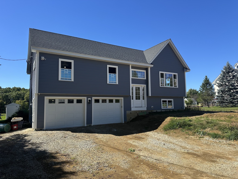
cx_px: 119
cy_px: 90
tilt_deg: +5.4
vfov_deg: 56.8
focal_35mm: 24
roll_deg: +0.9
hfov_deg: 71.6
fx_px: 165
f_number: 1.78
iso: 80
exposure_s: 1/2882
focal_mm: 6.86
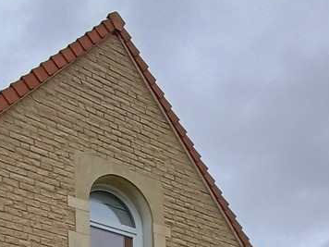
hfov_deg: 35.2
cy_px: 375
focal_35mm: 54
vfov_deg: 22.1
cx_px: 114
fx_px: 513
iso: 64
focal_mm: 1.64
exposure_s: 1/100
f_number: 2.2
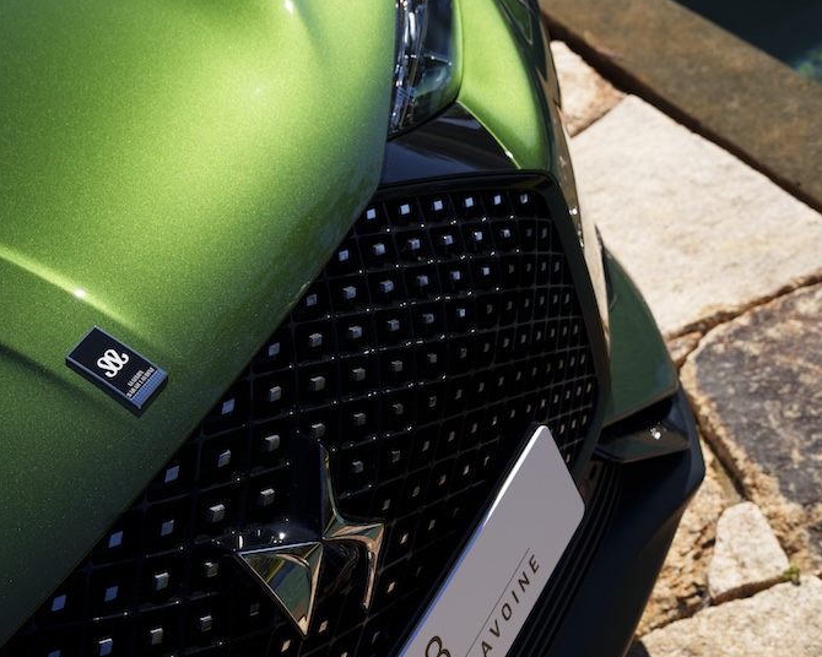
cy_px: 300
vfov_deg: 27.1
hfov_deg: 33.1
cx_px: 236
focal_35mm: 56
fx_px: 1362
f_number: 6.3
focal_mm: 40
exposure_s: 1/160
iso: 160
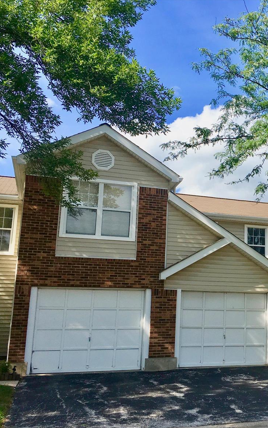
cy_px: 218
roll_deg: +0.2
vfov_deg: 47.2
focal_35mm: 42
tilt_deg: +13.7
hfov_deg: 28.8
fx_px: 491
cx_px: 262
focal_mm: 4.15
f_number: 2.2
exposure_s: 1/1326
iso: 25
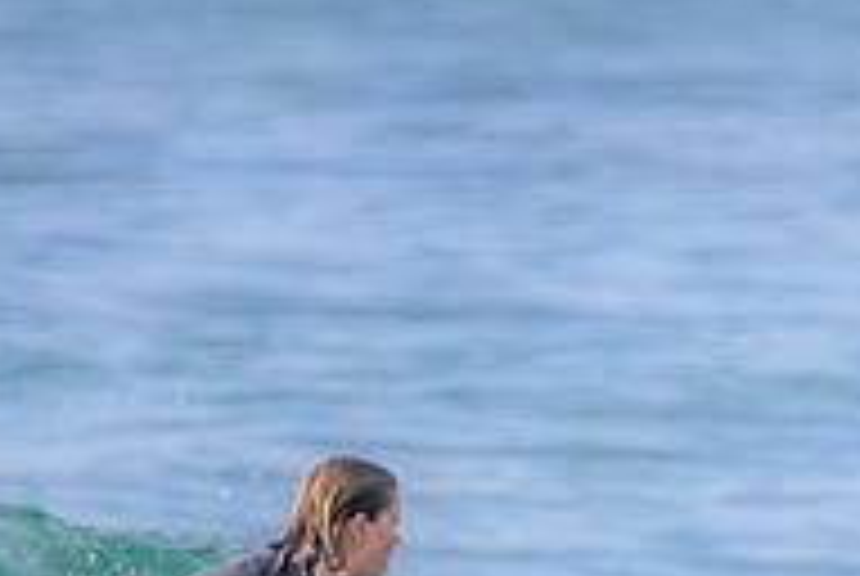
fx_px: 57996
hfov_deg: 0.8
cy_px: 700
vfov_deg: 0.6
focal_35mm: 2424
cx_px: 612
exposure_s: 1/2000
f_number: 11
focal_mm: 800
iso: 2800
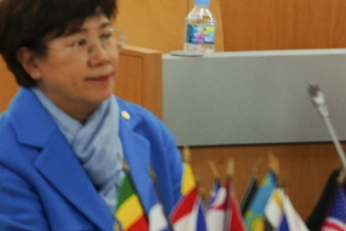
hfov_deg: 5.2
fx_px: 3692
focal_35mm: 384
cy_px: -165
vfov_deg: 3.6
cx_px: -467
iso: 500
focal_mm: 70
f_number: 4
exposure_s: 1/160
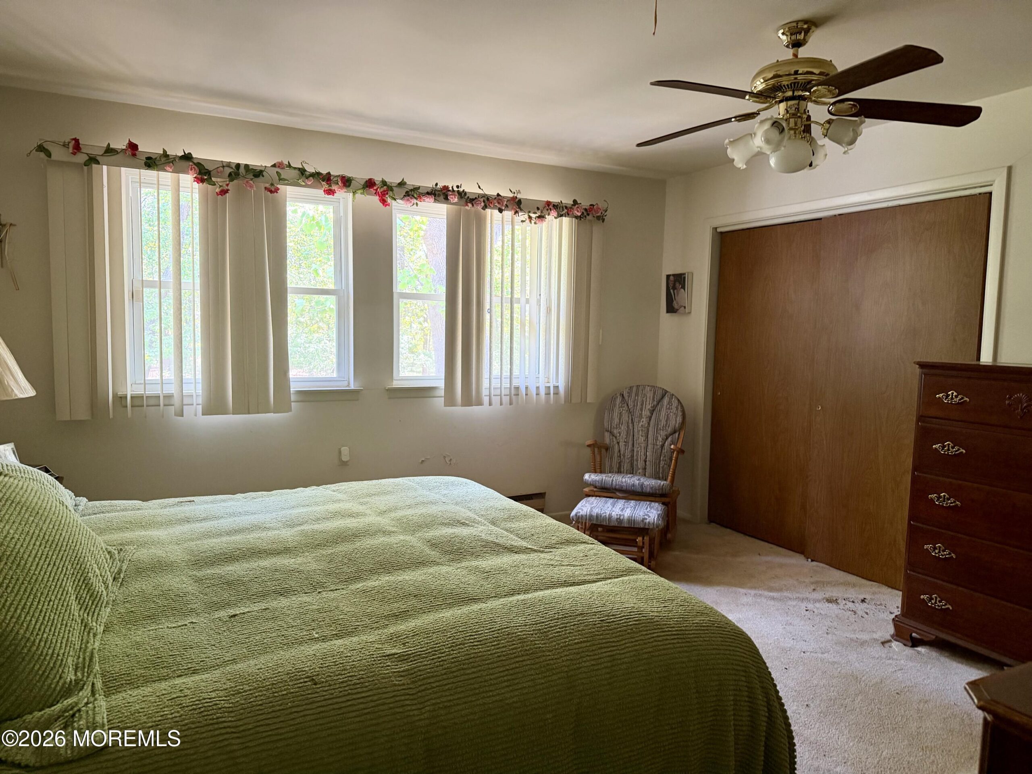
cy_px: 387
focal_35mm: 24
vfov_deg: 56.8
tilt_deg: -5.0
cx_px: 516
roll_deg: -0.3
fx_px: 716
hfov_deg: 71.6
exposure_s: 1/60
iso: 400
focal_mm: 6.76
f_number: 1.78
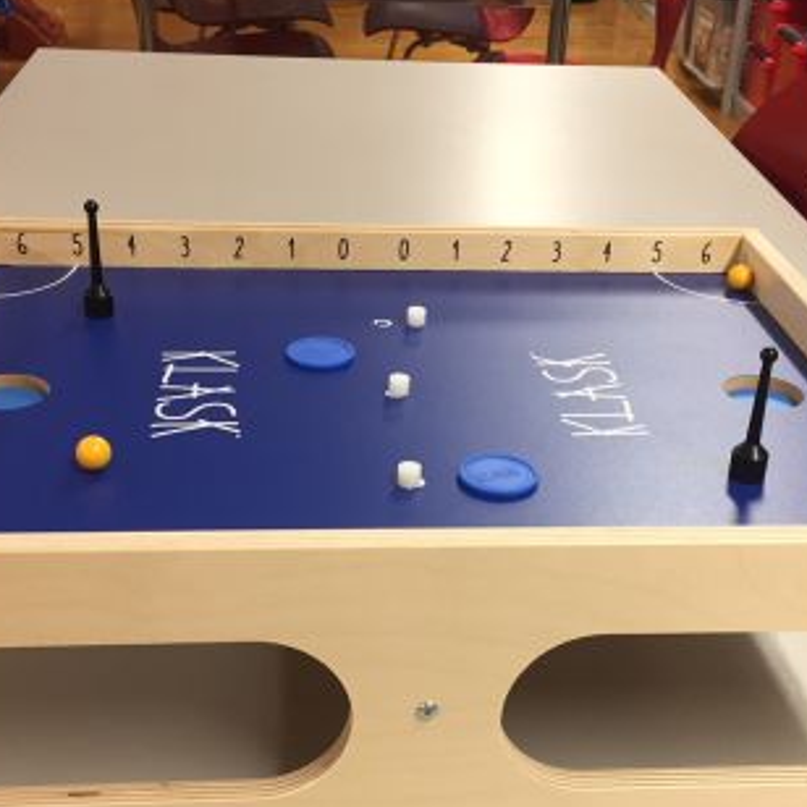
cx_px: 414
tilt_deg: -29.7
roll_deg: -3.0
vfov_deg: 33.9
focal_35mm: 50
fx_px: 1319
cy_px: 487
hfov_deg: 34.0
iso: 80
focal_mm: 4.15
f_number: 2.2
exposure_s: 1/33
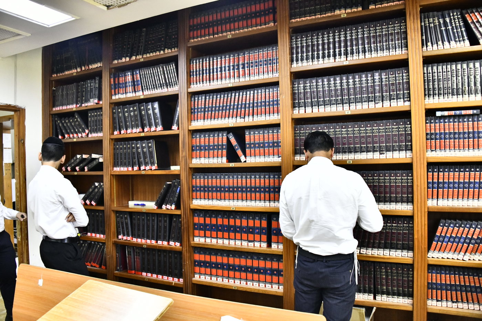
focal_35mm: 28
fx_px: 375
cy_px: 160
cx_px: 241
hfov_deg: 65.5
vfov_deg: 46.4
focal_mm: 28
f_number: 5.6
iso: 5000
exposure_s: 1/200
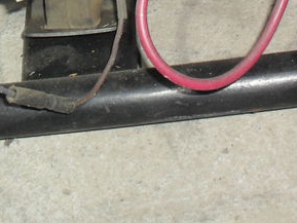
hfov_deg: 16.2
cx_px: 73
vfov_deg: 11.5
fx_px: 1039
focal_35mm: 121
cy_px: -158
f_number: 3.2
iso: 200
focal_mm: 6.3
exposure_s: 1/45
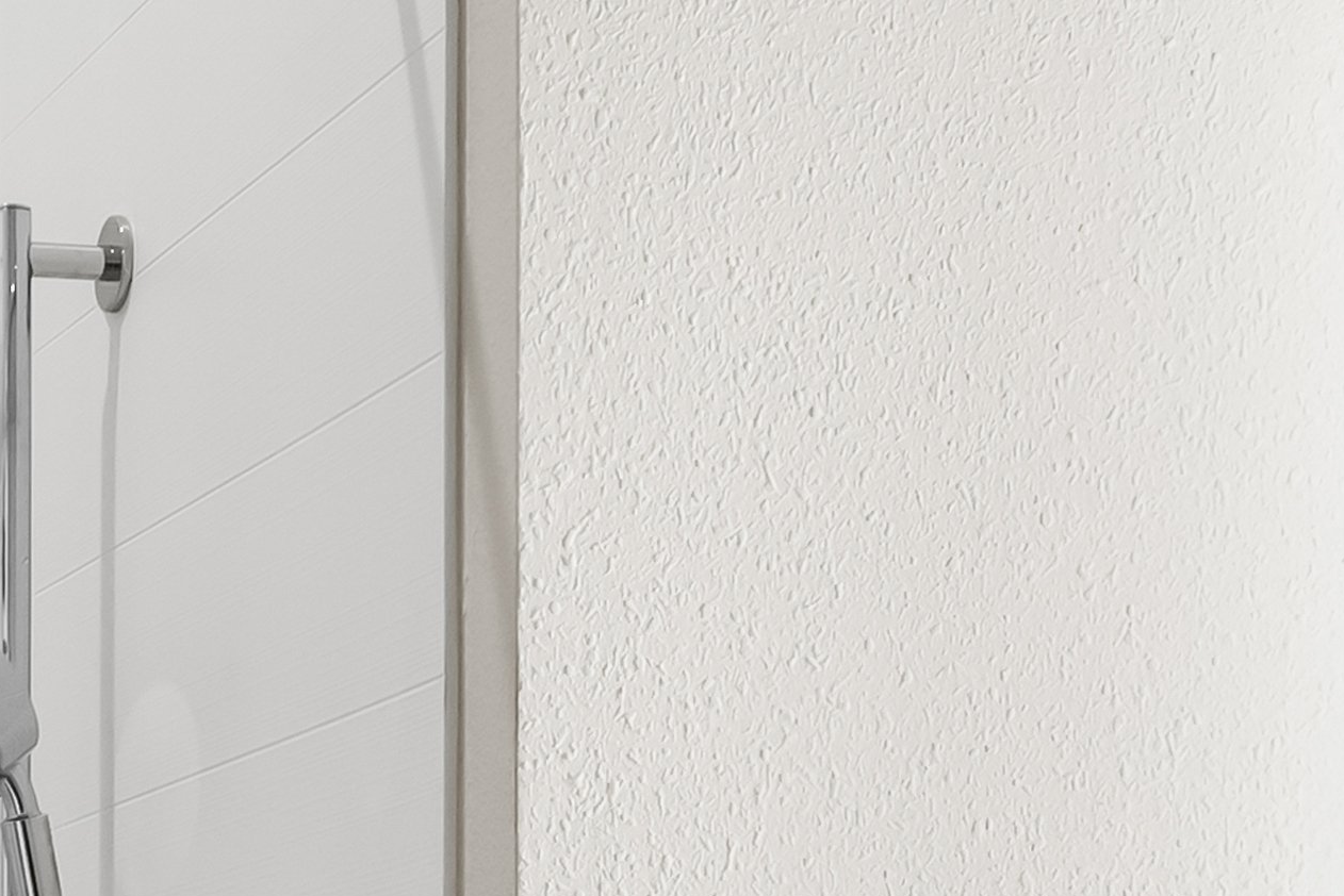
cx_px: -86
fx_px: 3300
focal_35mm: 88
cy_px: 1511
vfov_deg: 14.1
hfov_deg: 21.9
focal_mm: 18.5
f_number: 8
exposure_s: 1/20
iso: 1000
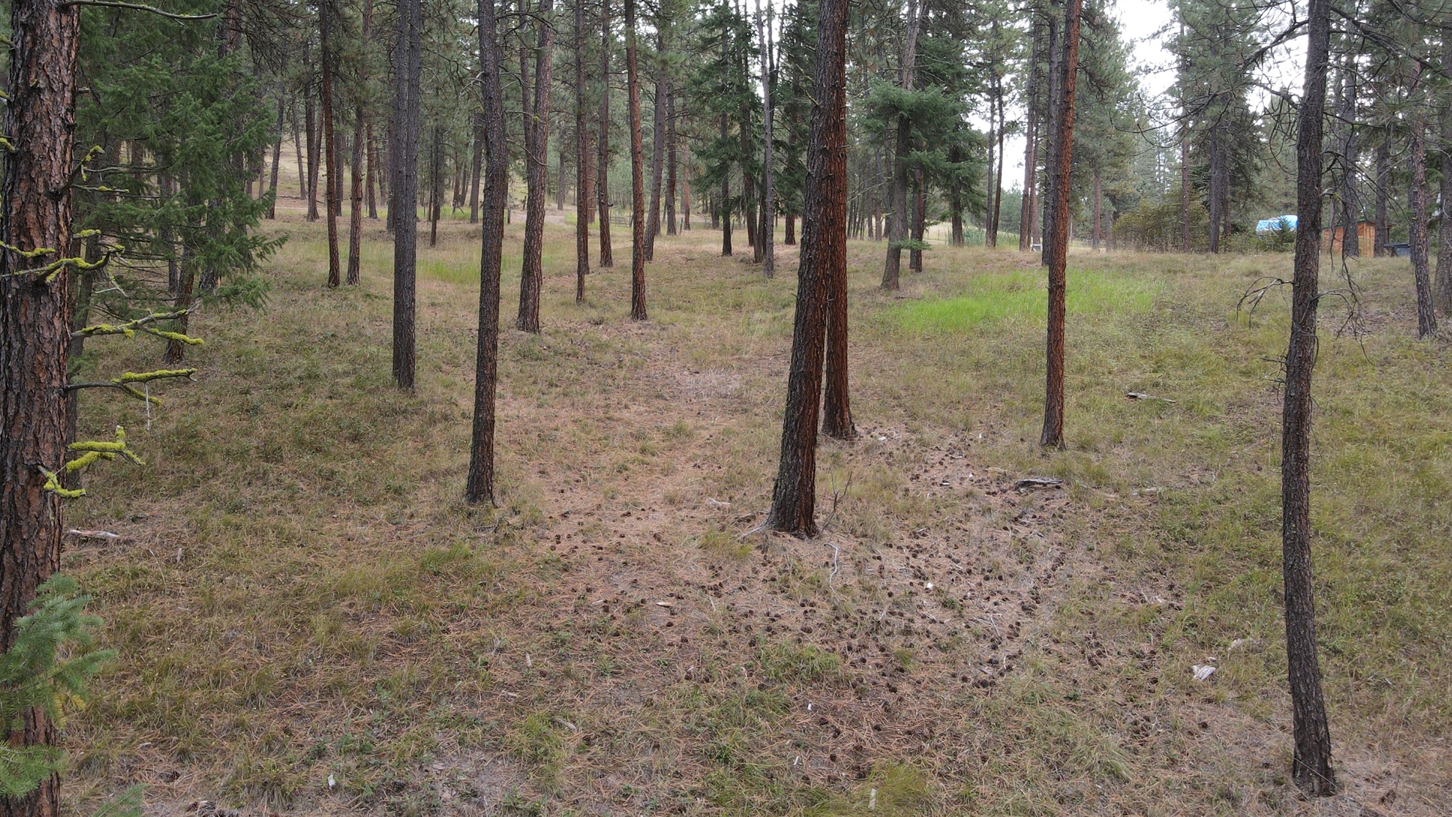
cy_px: 260
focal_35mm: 27
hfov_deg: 69.8
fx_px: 1040
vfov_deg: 42.2
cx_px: 710
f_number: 2.8
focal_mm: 4.5
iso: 160
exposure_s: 1/15
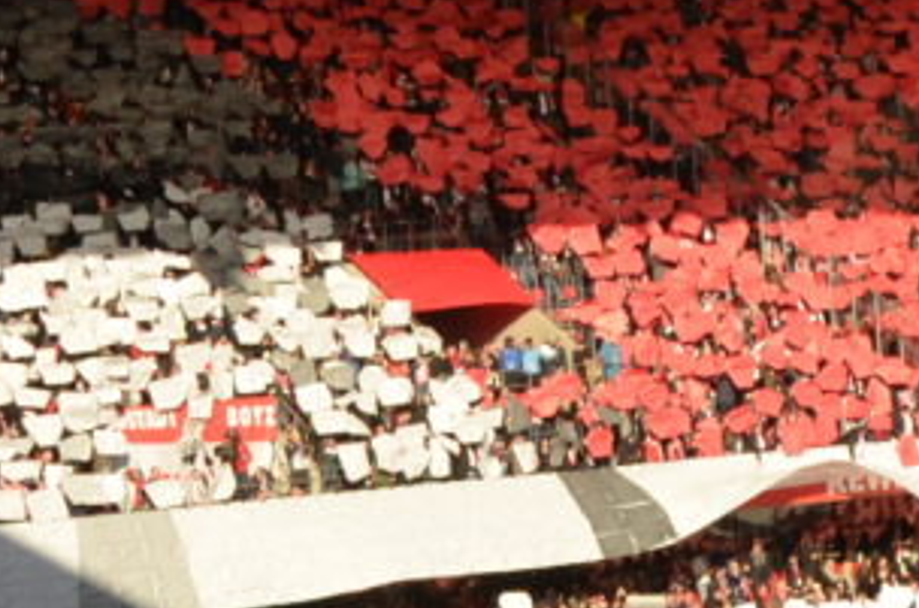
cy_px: 423
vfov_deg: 6.9
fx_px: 5032
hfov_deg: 10.4
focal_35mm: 198
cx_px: 314
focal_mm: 25
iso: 110
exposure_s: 1/250
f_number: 8
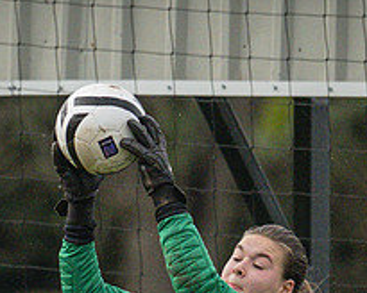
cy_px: 266
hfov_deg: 0.7
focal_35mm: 2796
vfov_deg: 0.6
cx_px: 92
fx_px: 30370
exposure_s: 1/3200
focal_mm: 400
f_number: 4.5
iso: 2000
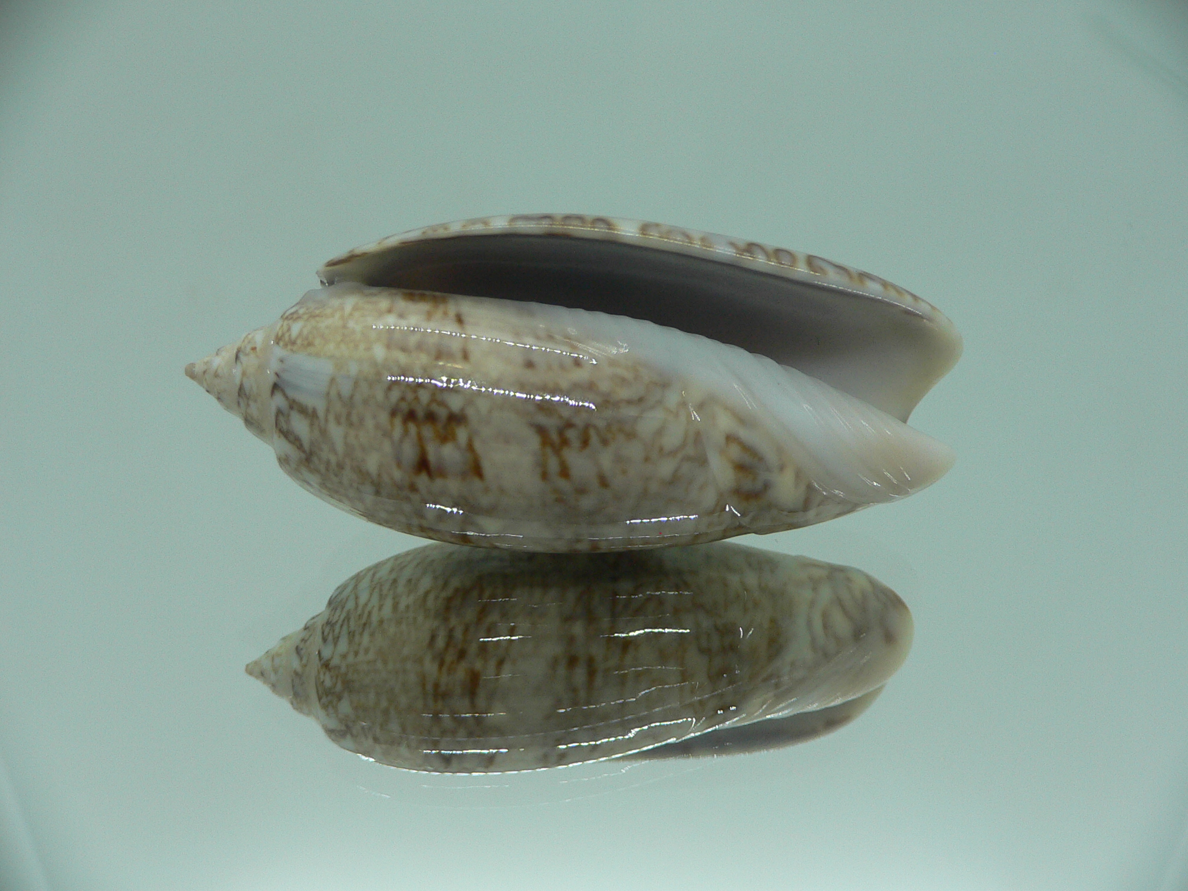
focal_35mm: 35
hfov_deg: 52.6
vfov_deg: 40.7
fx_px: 1201
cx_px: 594
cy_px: 446
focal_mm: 4.6
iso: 80
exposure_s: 1/60
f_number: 2.8
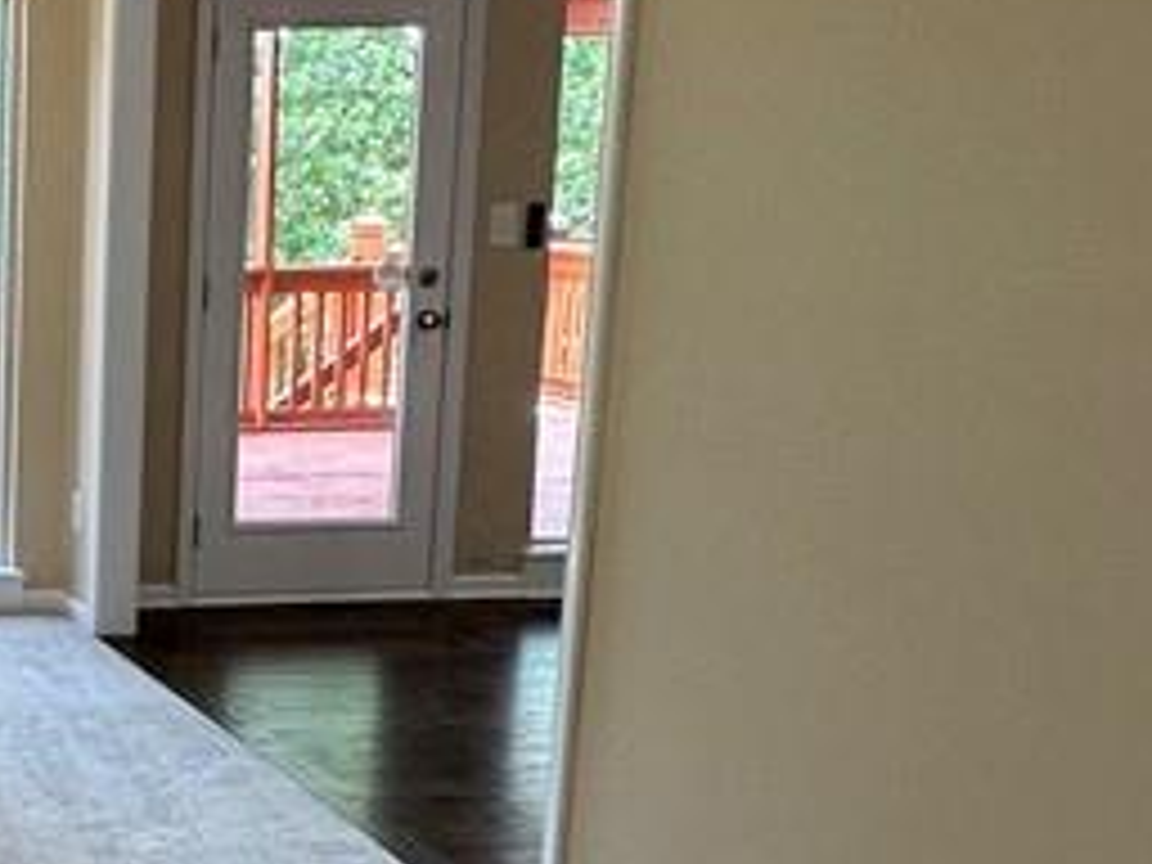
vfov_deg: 26.1
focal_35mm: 56
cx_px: -482
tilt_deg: -7.6
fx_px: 1864
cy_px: 436
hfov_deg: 26.7
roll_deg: +1.1
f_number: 2.2
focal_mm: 2.22
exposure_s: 1/120
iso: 100
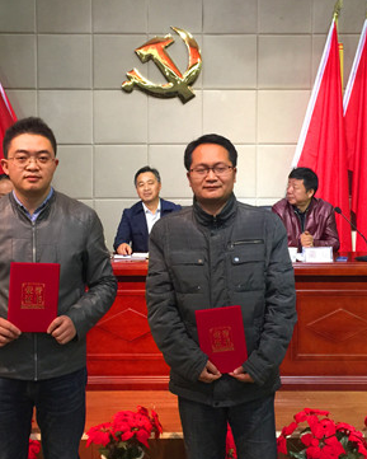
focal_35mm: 47
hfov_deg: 32.1
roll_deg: -1.4
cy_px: 189
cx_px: 198
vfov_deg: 39.4
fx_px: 638
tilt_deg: -2.0
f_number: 2.2
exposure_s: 1/17
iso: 125
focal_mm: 4.15
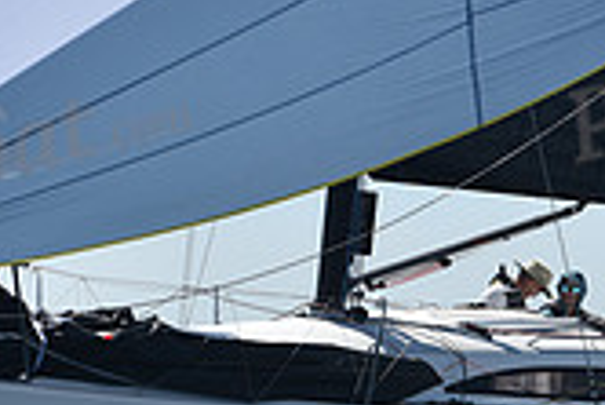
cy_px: 308
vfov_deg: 5.6
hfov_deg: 8.4
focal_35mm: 244
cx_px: 383
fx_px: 4104
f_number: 8
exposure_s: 1/1000
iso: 200
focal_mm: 70
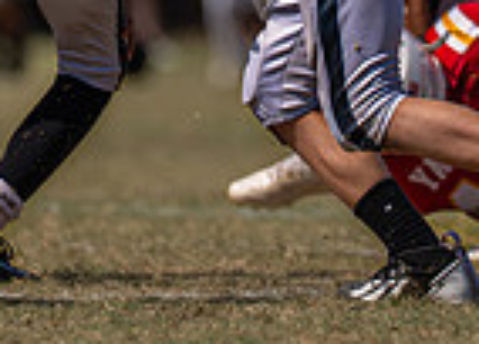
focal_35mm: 1400
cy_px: -155
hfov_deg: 1.4
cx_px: 400
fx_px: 19082
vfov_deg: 1.0
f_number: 2.8
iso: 100
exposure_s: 1/3200
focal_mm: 200
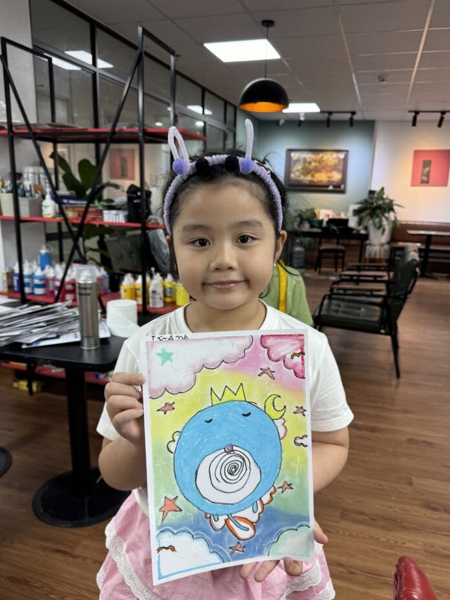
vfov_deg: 67.2
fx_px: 451
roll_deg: -1.5
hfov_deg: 53.1
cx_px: 227
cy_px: 319
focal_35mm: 26
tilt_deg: -14.3
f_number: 1.78
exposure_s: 1/100
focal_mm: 6.76
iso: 125
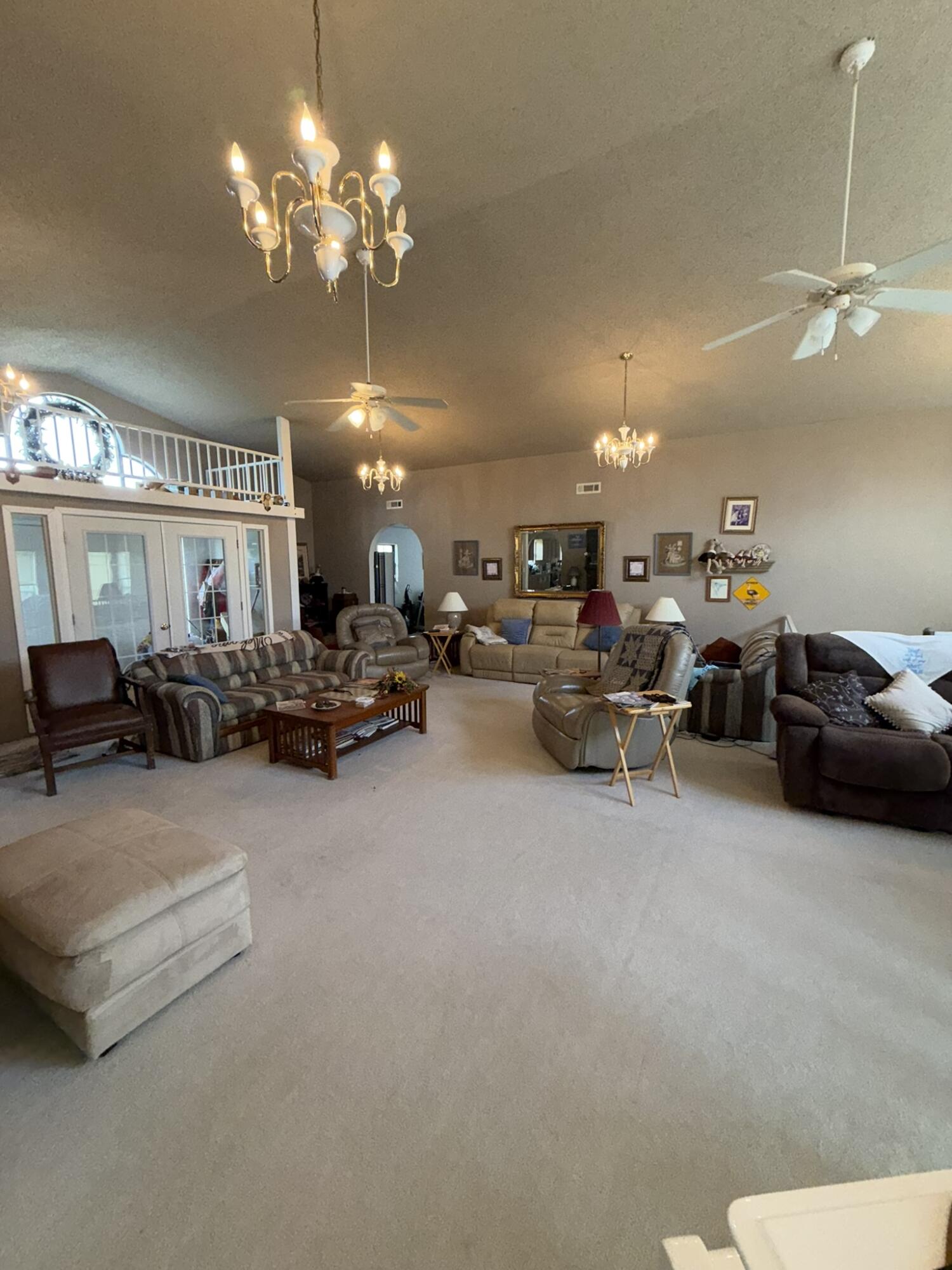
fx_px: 513
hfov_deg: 85.7
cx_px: 476
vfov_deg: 102.1
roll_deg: -0.5
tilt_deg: -9.1
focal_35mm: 14
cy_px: 635
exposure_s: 1/120
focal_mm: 2.22
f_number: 2.2
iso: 200
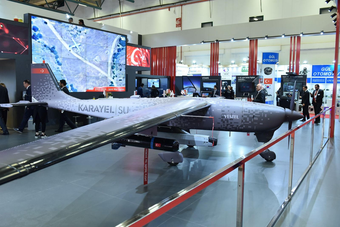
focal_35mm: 31
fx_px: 293
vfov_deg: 42.3
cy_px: 114
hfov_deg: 60.3
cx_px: 170
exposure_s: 1/100
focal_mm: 31
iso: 1600
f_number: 5.6
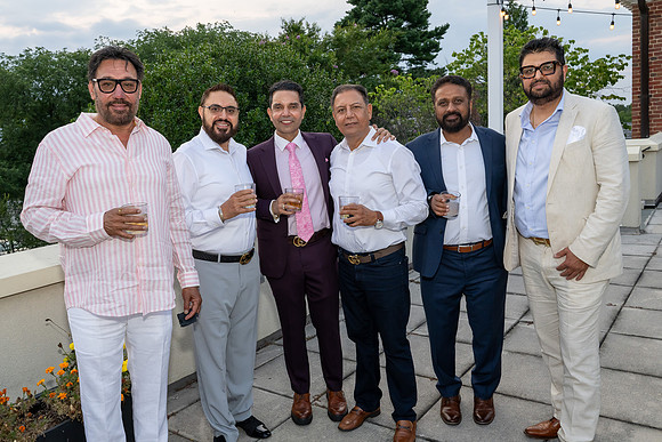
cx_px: 317
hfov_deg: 61.7
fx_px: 554
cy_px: 208
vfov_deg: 43.5
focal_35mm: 30
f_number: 9
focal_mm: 28.5
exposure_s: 1/250
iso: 800
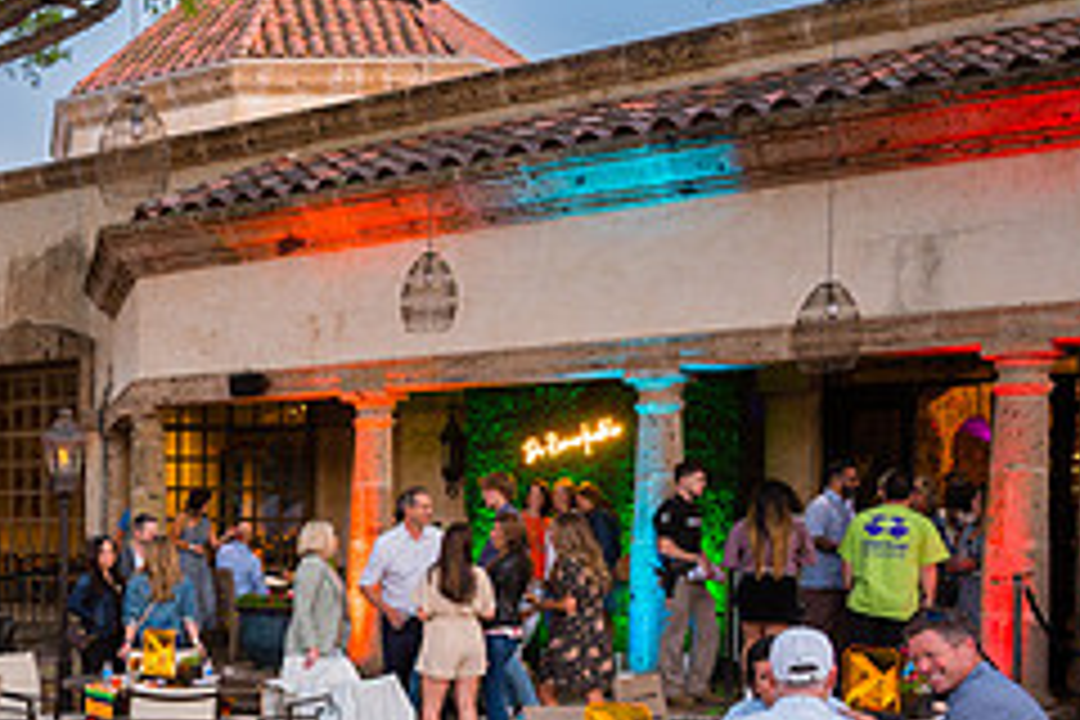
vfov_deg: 22.9
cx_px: -32
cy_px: 630
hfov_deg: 31.5
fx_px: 1740
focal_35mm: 58
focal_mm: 24
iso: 250
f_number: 4
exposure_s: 1/30
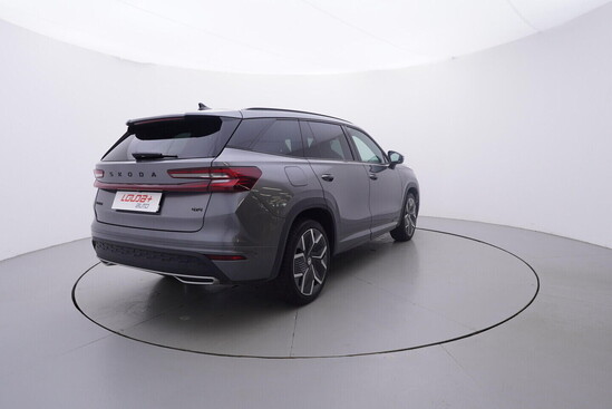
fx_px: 383
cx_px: 306
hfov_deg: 77.3
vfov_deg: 56.2
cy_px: 204
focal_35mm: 22
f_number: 5
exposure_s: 1/80
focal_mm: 15
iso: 200
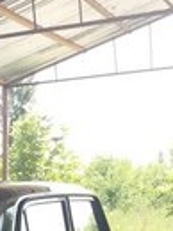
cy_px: 362
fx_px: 715
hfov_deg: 13.2
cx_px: -62
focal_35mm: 107
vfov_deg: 16.5
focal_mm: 3.7
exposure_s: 1/312
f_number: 1.9
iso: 64
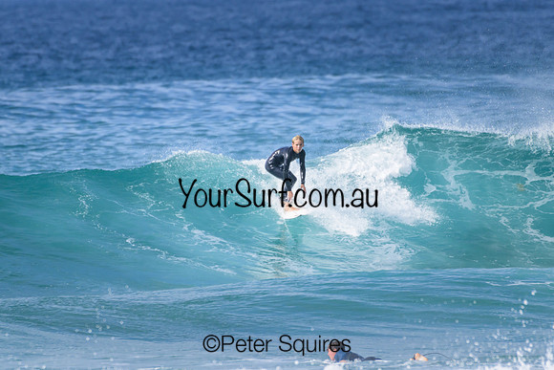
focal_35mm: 1000
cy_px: 185
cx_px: 277
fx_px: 15392
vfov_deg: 1.4
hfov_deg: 2.1
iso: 1000
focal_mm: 1000
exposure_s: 1/2000
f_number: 11
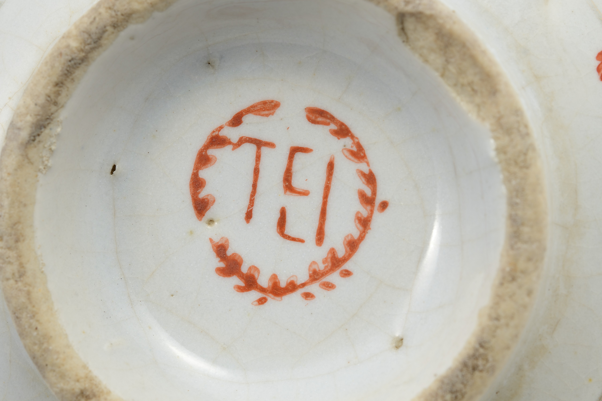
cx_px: 301
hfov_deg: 33.4
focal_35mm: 60
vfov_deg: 22.6
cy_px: 200
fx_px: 1003
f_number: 18
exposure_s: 1/60
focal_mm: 60
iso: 100
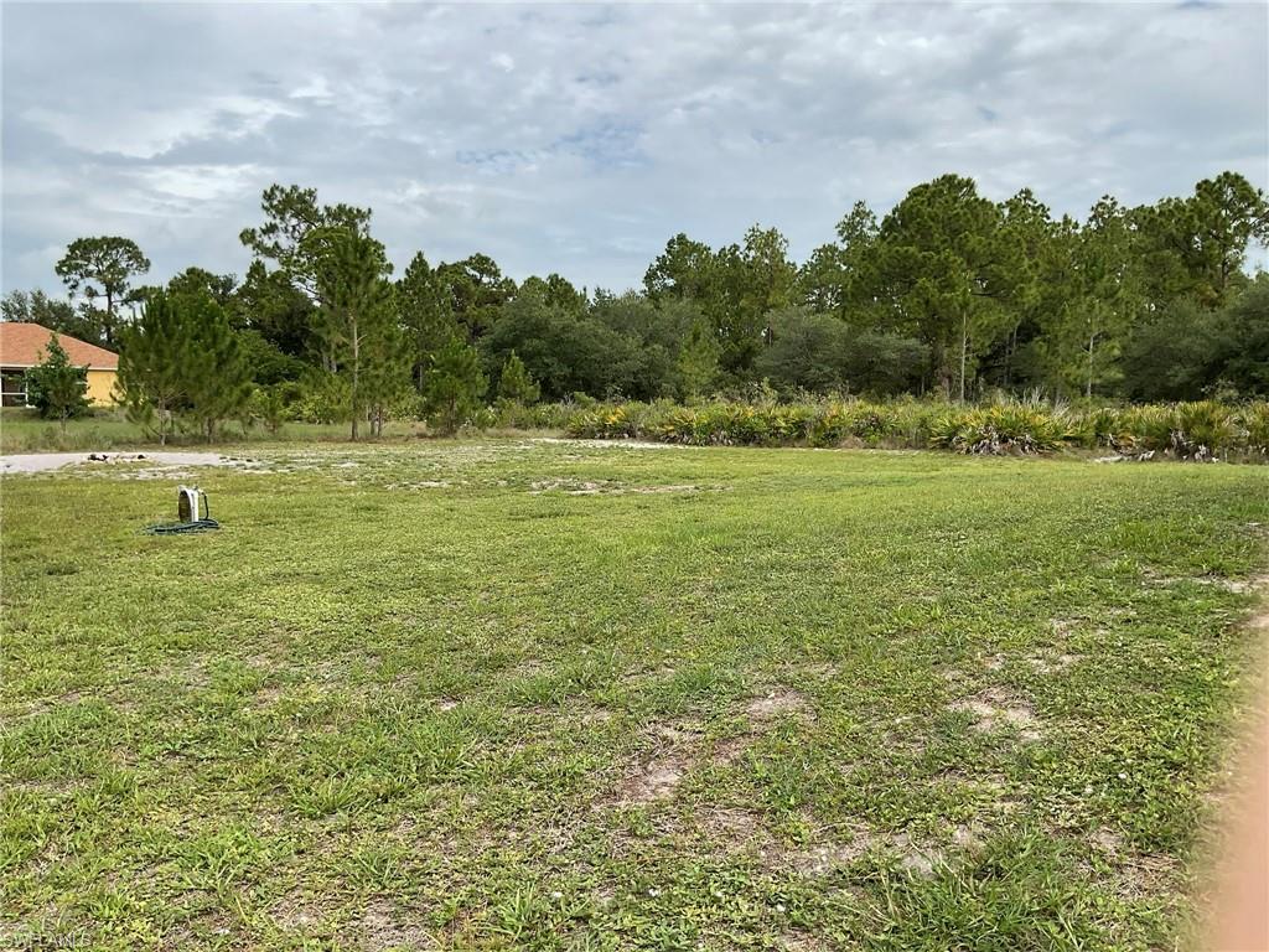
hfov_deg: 61.7
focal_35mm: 29
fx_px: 1063
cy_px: 476
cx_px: 634
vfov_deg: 48.2
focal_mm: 3
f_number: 1.8
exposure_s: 1/1534
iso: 16
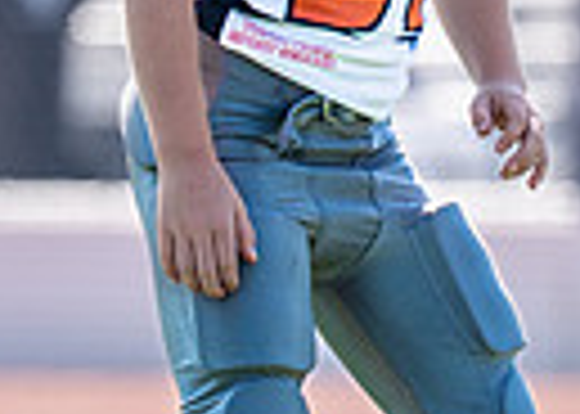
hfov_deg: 1.8
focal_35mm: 1095
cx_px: 317
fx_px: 18028
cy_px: 176
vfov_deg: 1.3
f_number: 2.8
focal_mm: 156
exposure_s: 1/1600
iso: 100
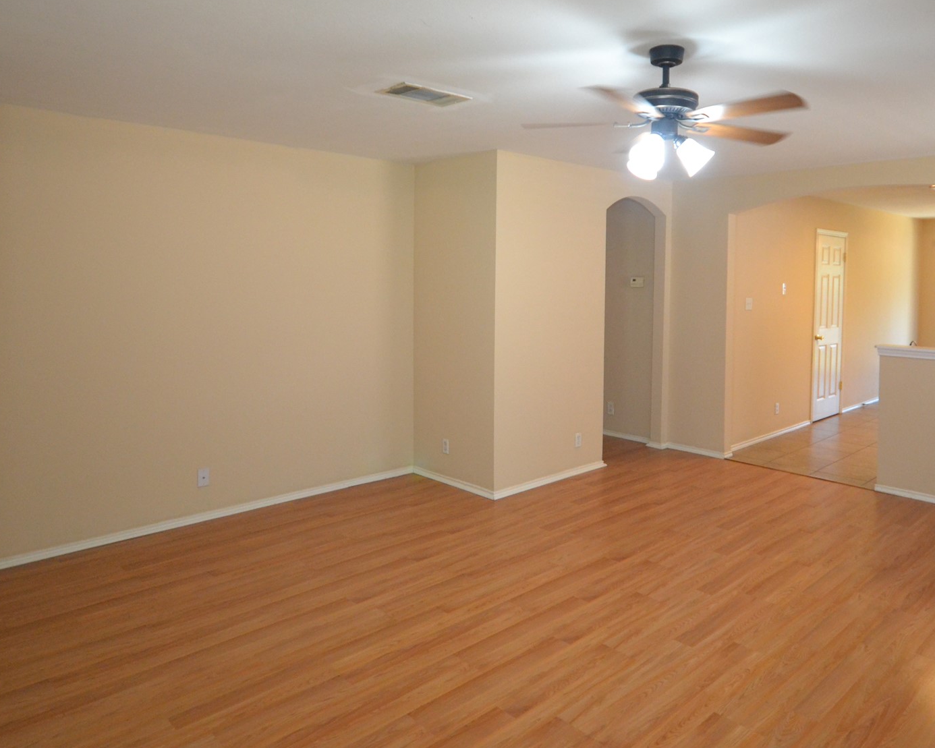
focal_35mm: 25
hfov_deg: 66.9
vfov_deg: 55.6
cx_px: 540
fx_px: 702
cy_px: 295
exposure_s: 1/60
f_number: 4.2
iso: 1800
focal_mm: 11.5
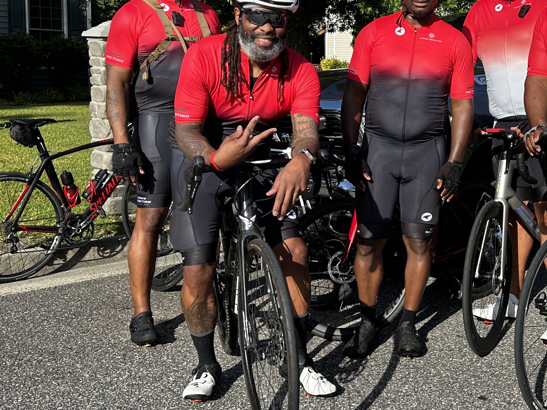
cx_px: 449
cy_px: 169
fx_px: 774
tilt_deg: -7.9
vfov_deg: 29.6
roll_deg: -2.3
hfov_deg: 37.3
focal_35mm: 49
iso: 50
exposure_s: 1/1724
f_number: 1.5
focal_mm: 5.7
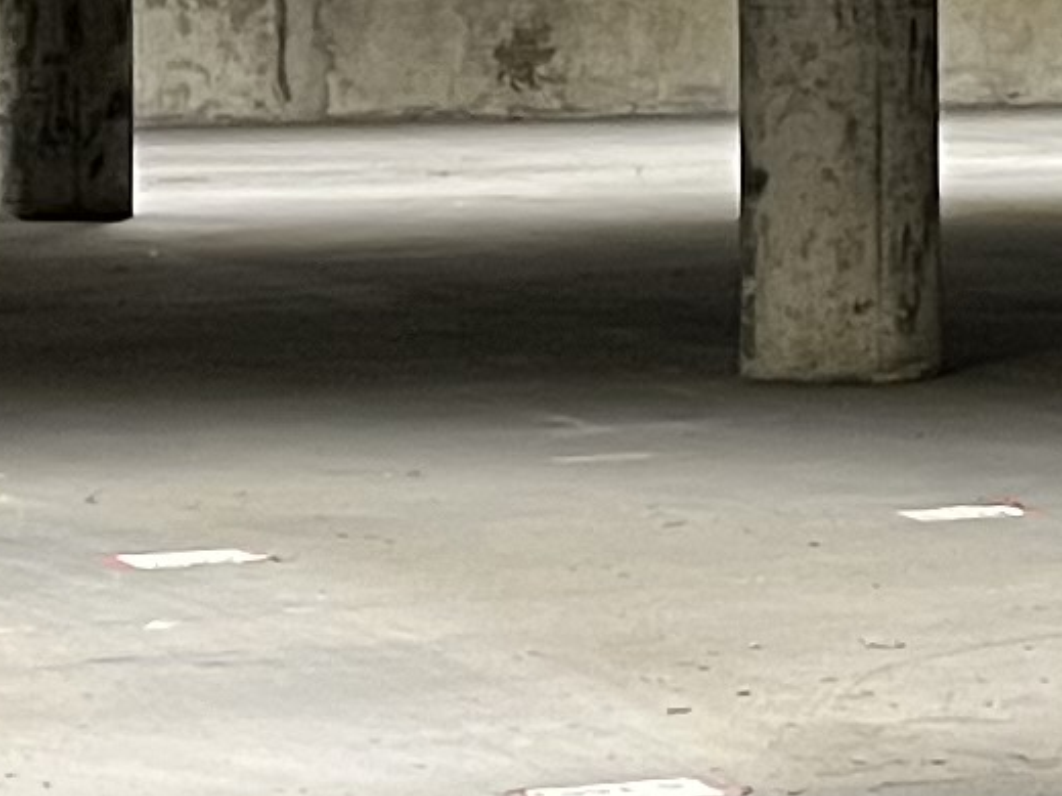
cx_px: 1314
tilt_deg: -1.1
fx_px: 6196
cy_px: -53
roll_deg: +0.6
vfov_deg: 7.3
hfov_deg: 9.6
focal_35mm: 202
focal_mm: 5.1
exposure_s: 1/33
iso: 400
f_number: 1.6
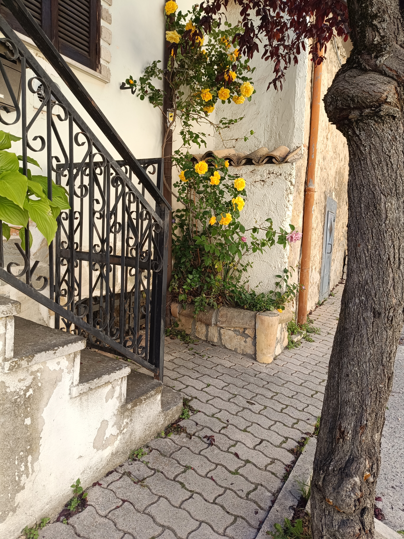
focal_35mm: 24
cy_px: 270
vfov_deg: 71.6
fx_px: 373
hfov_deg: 56.8
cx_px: 202
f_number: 1.88
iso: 52
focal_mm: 5.59
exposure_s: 1/176
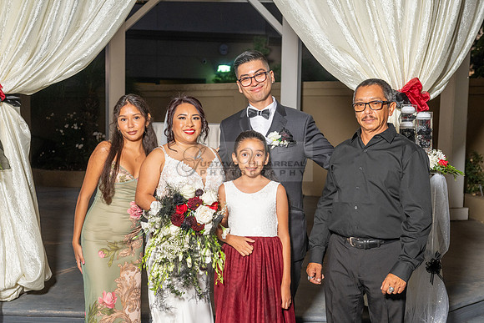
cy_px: 182
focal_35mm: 57
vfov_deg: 23.9
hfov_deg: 35.2
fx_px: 762
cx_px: 198
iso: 640
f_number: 4.5
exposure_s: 1/200
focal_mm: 48
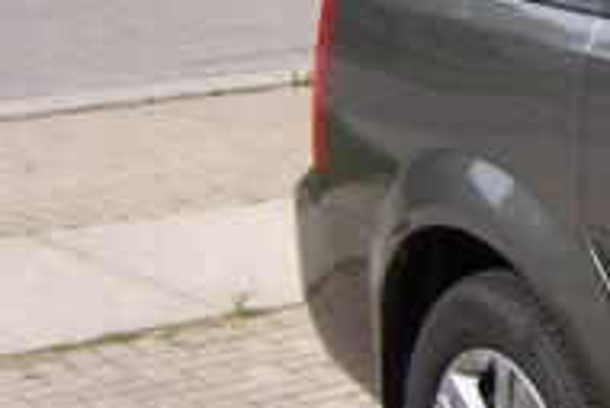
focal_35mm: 133
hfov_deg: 14.2
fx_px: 2255
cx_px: 976
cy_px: -6
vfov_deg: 10.2
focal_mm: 6.3
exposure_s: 1/640
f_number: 2.8
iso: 80
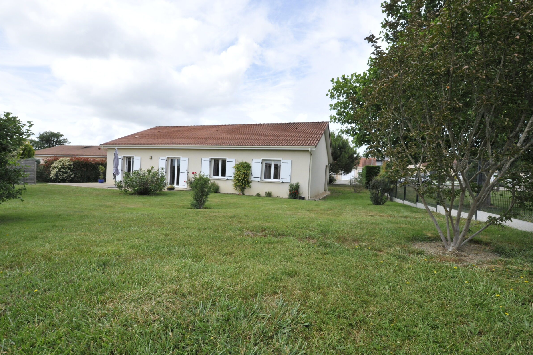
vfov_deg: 73.7
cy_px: 186
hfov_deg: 96.7
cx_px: 264
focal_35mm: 16
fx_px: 237
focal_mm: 10
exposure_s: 1/500
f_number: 11
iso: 800
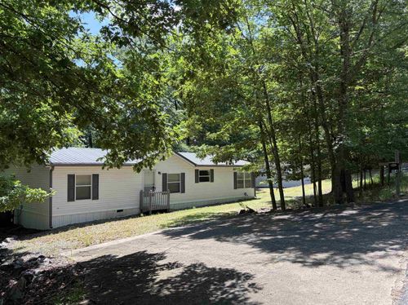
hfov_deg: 67.4
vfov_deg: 53.0
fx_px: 306
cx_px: 204
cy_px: 152
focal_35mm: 26
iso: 50
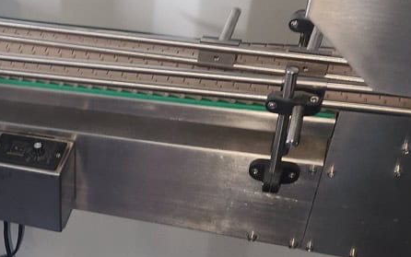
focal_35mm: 70
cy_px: 216
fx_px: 784
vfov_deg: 18.4
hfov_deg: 25.0
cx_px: -137
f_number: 1.8
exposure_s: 1/8
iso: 250
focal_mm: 5.4
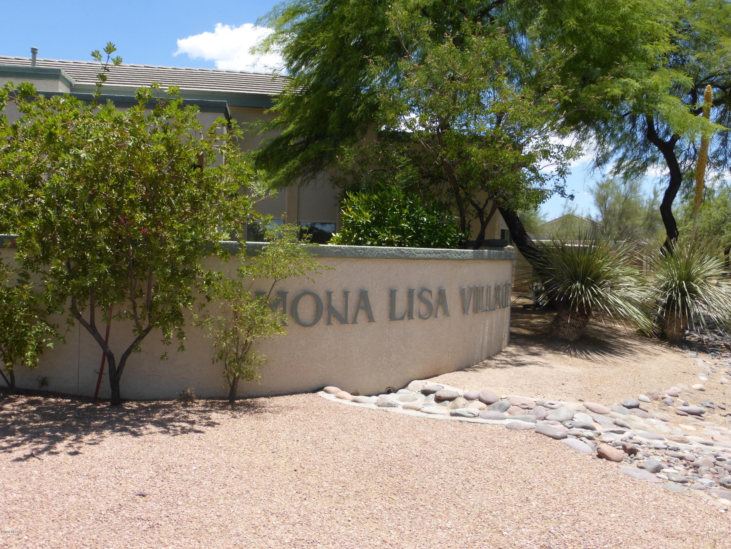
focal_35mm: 31
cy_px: 274
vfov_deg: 45.4
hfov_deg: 58.4
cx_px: 366
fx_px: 655
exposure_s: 1/640
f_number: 4
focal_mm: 5.4
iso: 100
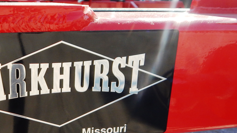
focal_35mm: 40
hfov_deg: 47.1
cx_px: 39
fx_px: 251
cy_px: 61
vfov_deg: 29.7
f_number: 3
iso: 125
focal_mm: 4
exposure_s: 1/640
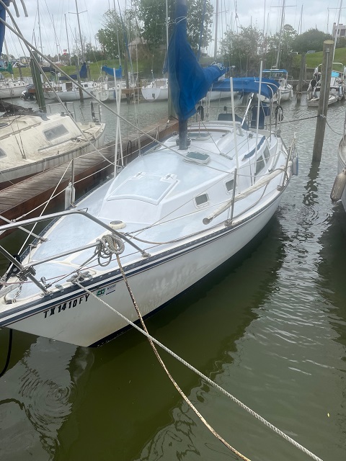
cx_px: 173
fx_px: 347
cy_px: 230
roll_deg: +1.0
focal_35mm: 26
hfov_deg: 53.1
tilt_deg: -22.1
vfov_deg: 67.3
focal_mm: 5.1
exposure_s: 1/1497
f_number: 1.6
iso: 50
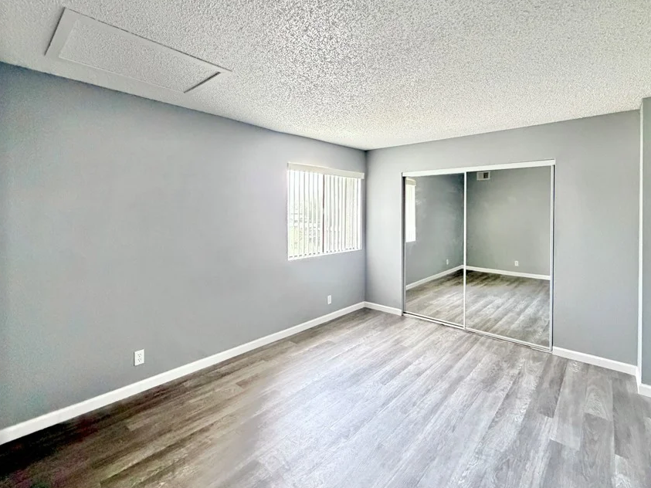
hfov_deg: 91.0
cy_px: 212
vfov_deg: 74.4
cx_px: 334
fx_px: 320
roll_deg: +0.2
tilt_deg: -0.2
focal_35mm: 17
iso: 800
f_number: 2.2
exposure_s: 1/60
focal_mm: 2.22
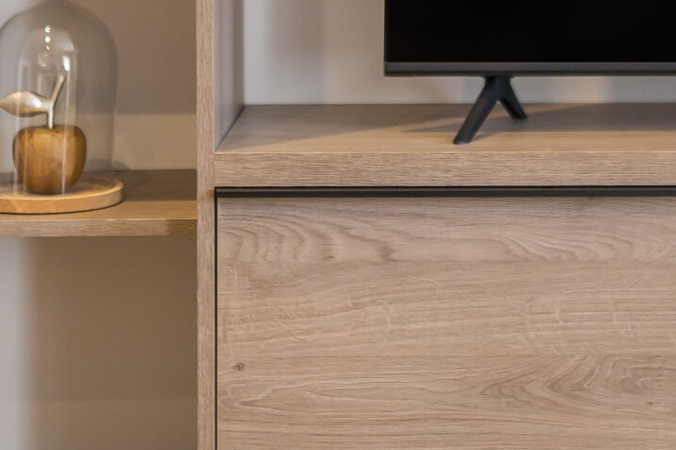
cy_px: -177
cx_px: 498
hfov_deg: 14.9
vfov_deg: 9.8
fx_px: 2571
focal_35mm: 137
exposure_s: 1/100
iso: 200
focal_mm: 35
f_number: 1.4
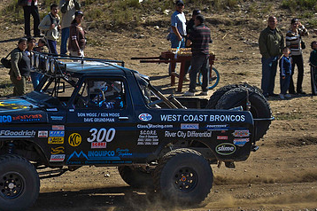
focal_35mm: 235
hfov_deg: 8.8
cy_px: 129
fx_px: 2067
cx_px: 70
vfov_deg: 5.8
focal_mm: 145
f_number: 4.8
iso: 640
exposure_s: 1/2000
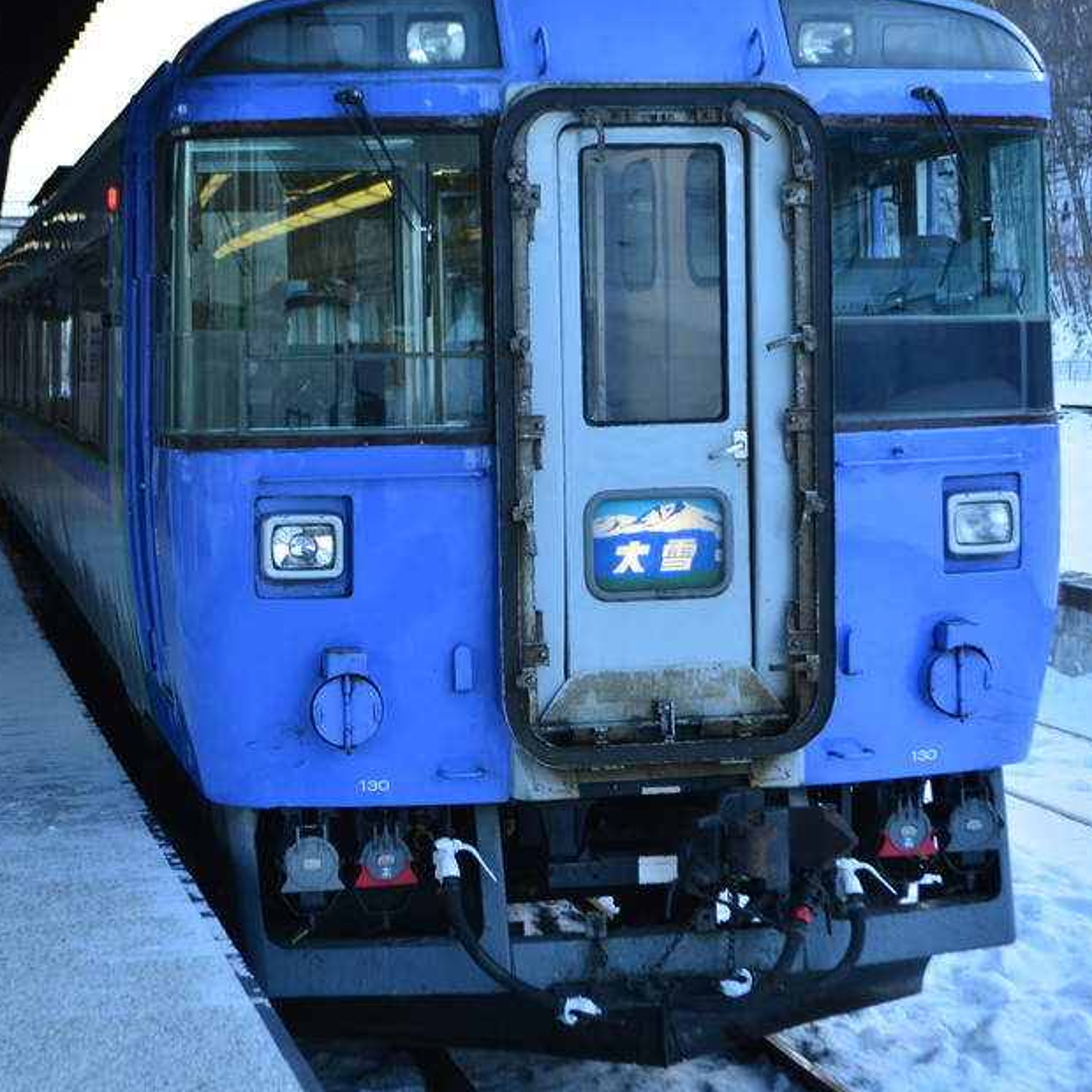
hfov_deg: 23.4
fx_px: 2630
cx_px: 410
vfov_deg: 23.4
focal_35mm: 74
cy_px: 510
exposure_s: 1/100
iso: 200
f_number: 5
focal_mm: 35
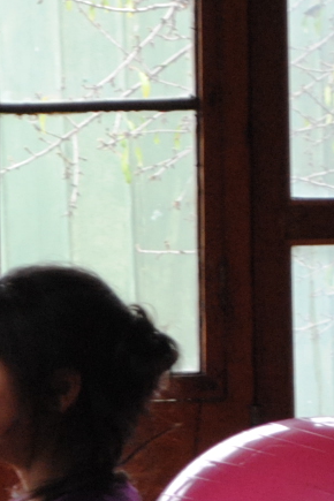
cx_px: -509
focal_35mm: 367
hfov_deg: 3.7
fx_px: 5110
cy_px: 561
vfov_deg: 5.6
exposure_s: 1/30
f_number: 5.6
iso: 450
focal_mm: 55
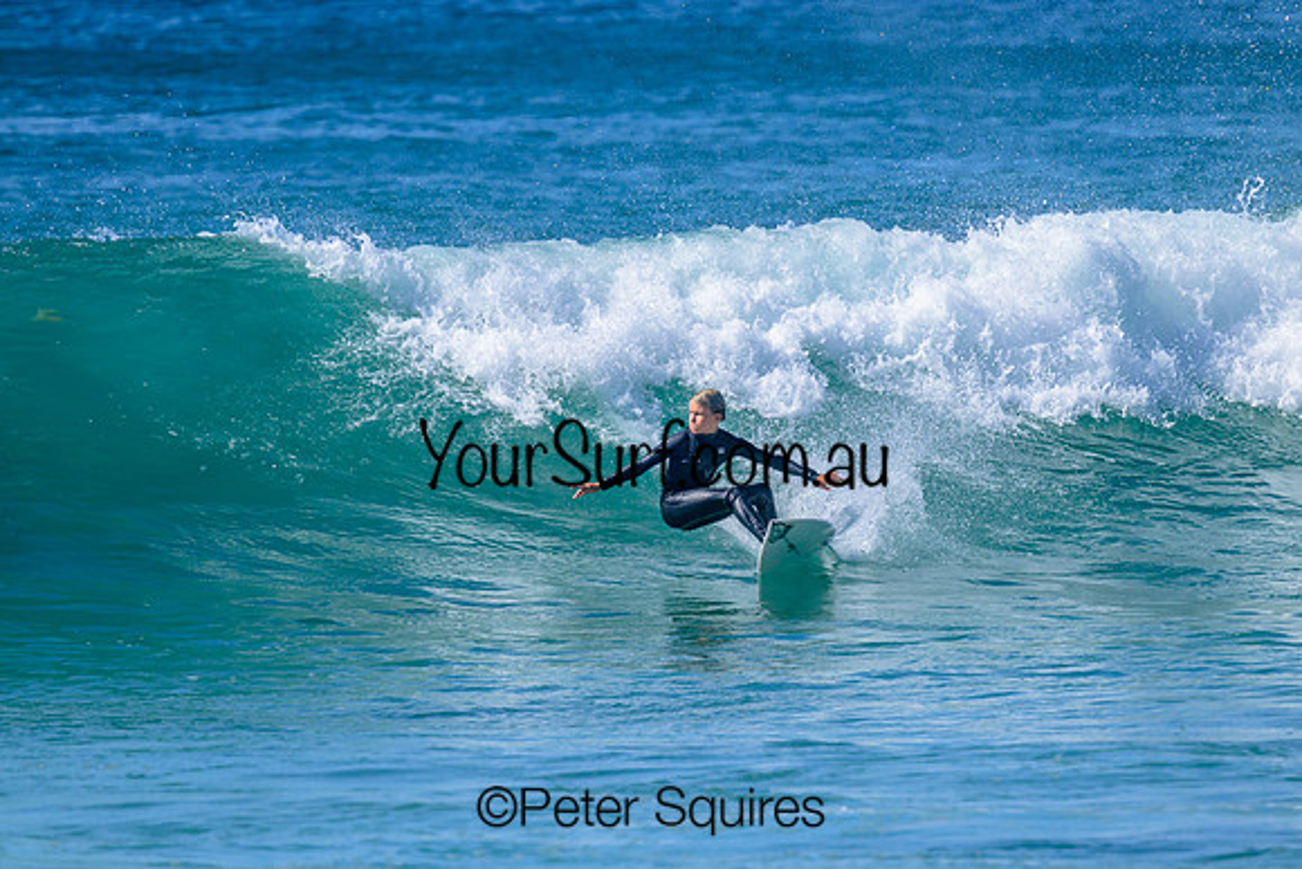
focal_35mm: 640
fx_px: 23151
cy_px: 434
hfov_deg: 3.2
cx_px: 651
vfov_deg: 2.1
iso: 640
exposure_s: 1/2000
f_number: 11
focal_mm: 640
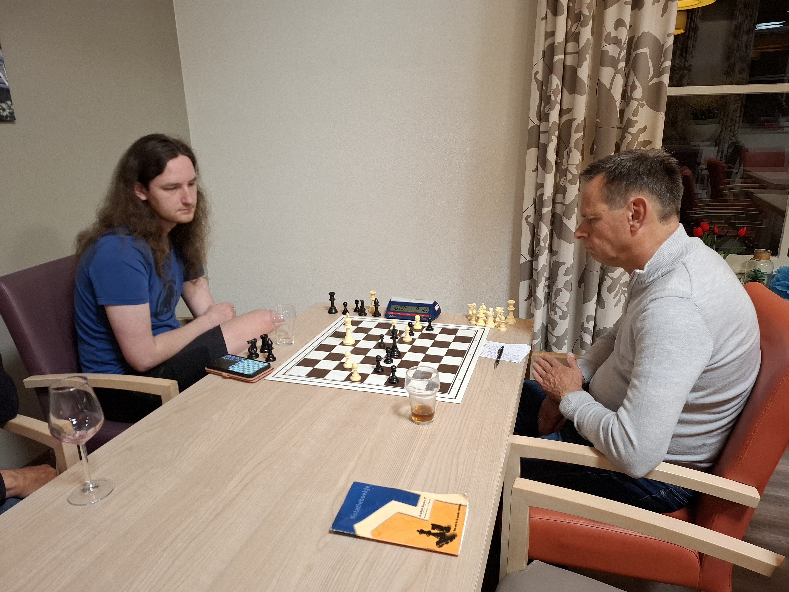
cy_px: 296
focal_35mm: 23
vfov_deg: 58.9
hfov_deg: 73.9
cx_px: 394
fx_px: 524
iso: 400
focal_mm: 5.54
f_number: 1.8
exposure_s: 1/33
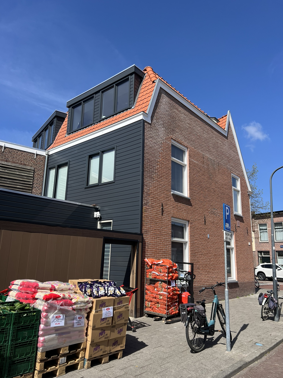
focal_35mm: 26
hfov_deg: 53.1
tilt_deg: +13.9
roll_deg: -2.0
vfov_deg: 67.3
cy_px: 189
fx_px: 283
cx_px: 142
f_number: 1.5
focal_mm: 5.7
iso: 50
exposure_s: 1/3571
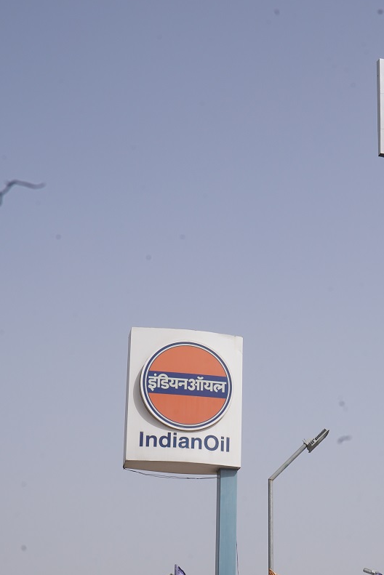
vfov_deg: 29.1
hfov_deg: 19.8
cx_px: 302
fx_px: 1087
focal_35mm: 68
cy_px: 450
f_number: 18
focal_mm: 35
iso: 200
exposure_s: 1/160
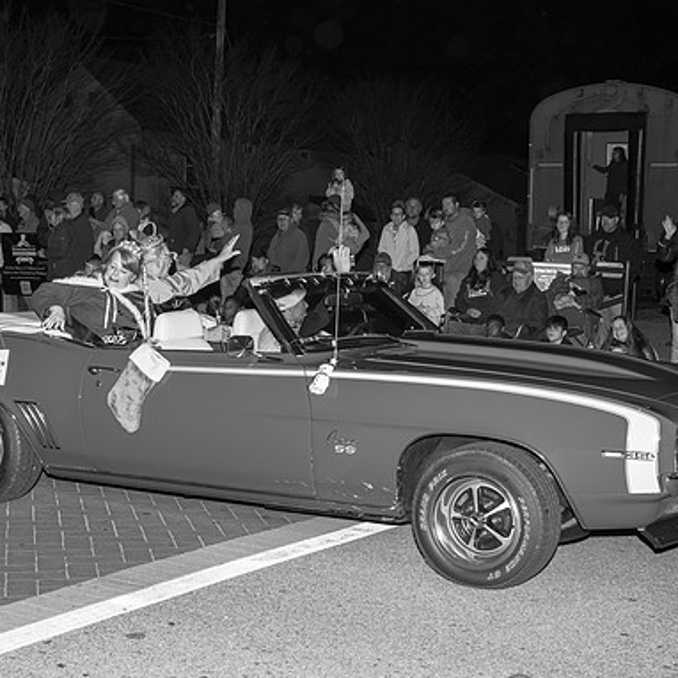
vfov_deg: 28.2
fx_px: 1352
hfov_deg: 28.1
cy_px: 348
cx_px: 283
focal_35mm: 61
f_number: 7.1
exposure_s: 1/250
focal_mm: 39
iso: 1250
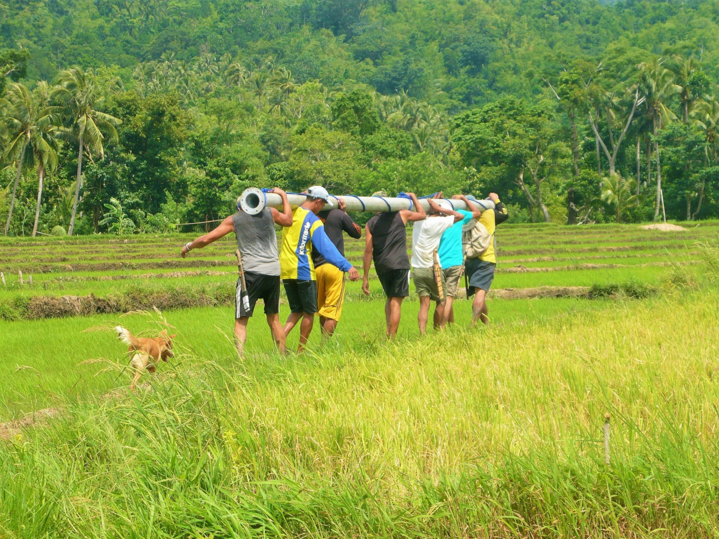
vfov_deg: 14.8
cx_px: 360
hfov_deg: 19.6
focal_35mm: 100
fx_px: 2077
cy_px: 270
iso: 100
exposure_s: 1/250
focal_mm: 16.5
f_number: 5.1
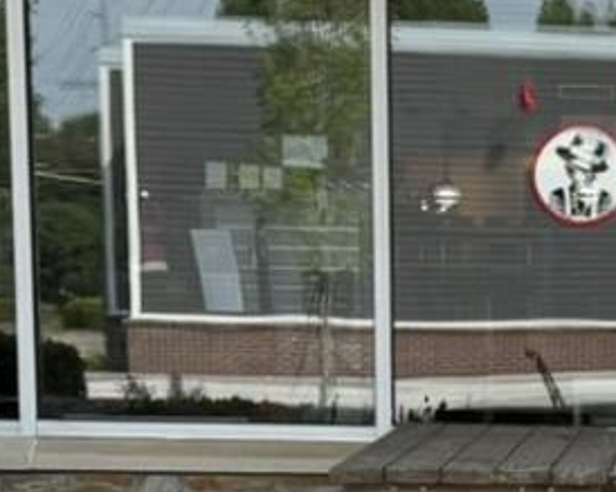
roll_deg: -1.1
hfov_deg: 11.0
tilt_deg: -7.8
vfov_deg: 8.8
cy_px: 746
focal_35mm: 171
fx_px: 3116
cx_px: 796
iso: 80
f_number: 1.78
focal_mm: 6.76
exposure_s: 1/1522
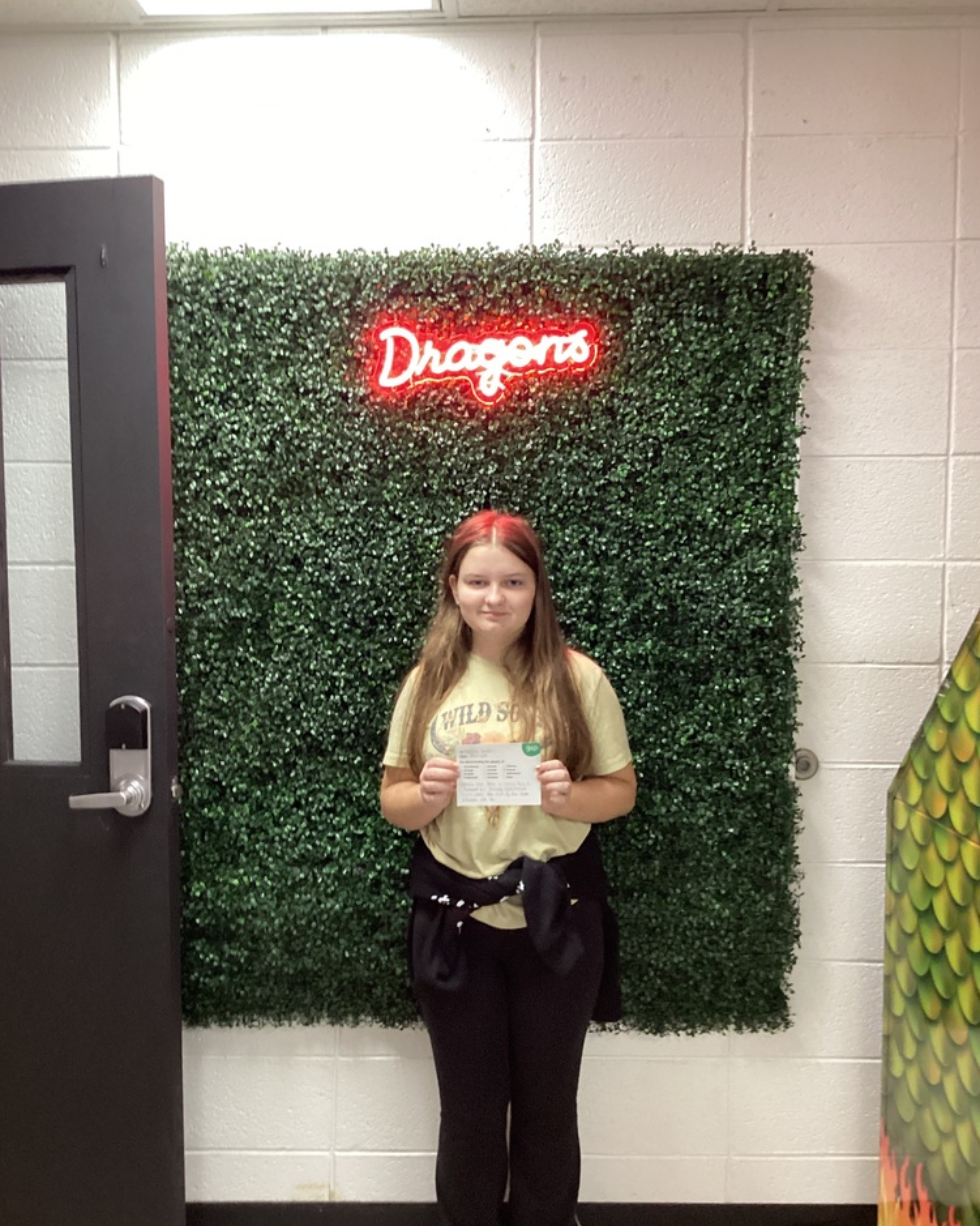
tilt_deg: -4.3
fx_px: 1197
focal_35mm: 33
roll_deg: +0.4
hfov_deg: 44.5
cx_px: 483
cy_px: 642
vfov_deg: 54.2
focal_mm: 3.3
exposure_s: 1/40
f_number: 2.4
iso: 250
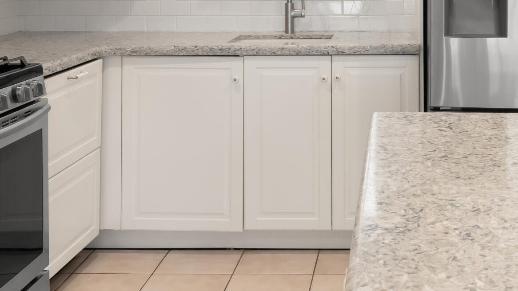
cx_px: 382
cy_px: -36
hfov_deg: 33.2
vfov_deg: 18.6
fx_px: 852
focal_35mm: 62
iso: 500
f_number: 11
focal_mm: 23
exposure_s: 1/125
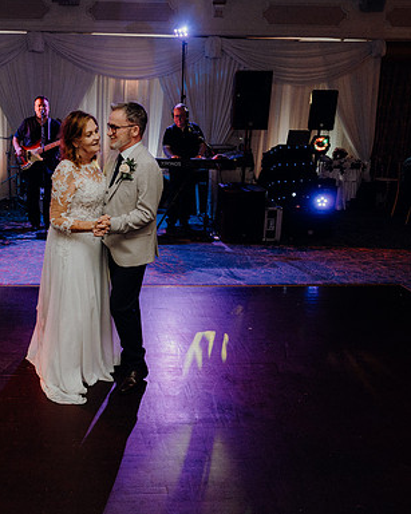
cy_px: 258
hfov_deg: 42.4
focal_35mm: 34
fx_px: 517
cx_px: 118
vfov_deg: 52.9
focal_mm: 24
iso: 2500
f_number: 3.5
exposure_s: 1/200
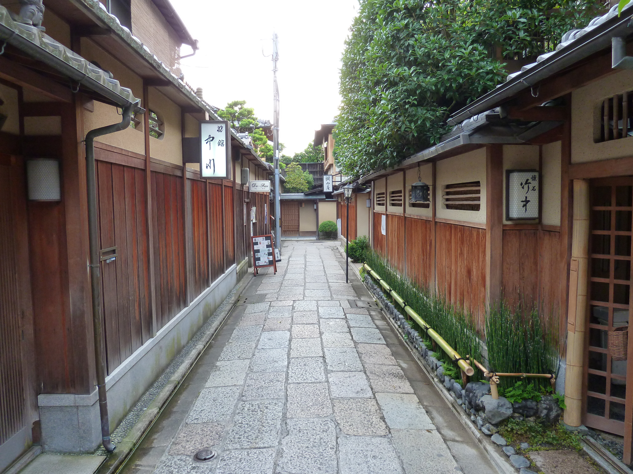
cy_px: 237
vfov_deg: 54.9
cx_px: 316
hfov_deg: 69.4
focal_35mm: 25
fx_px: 457
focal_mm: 4.1
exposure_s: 1/30
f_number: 3.3
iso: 160
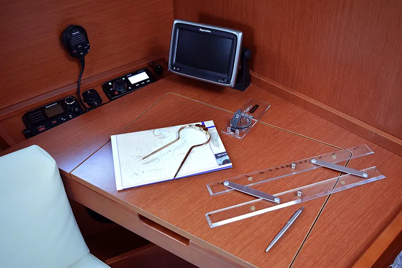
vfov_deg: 35.5
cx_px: 201
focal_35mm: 38
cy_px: 134
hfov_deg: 51.3
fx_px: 419
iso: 1600
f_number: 5
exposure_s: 1/100
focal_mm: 25
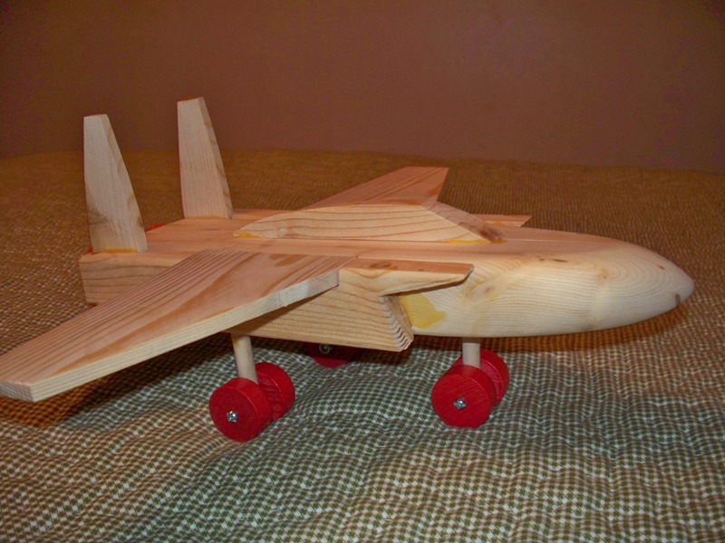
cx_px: 362
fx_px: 733
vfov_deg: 40.7
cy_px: 272
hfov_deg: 52.6
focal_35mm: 35
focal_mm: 7.54
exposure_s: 1/30
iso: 200
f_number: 2.8
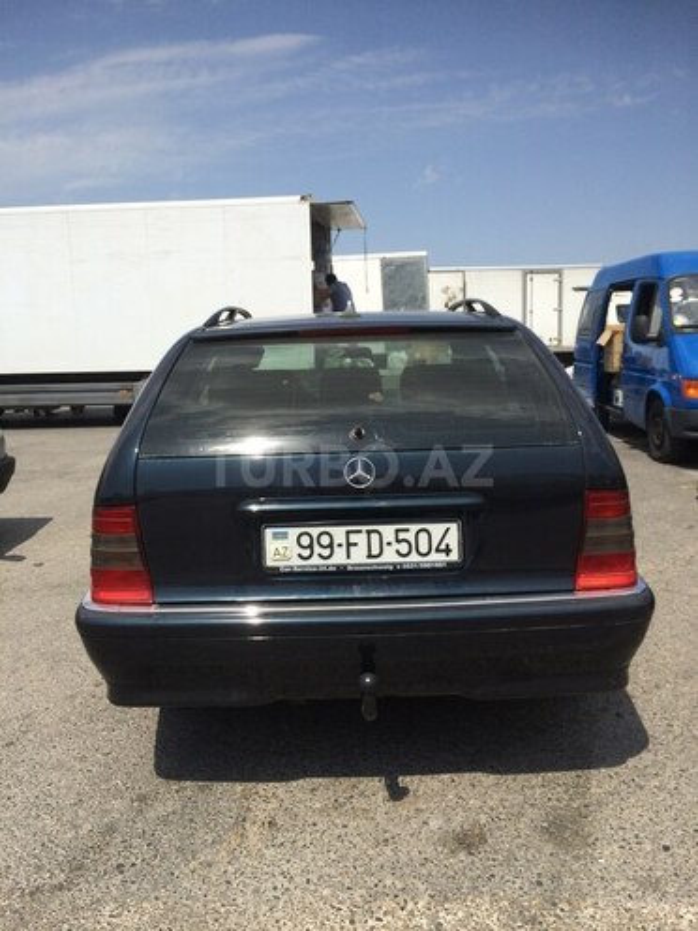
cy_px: 466
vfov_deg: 61.7
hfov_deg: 48.2
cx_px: 349
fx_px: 780
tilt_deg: -8.9
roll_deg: +1.7
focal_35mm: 29
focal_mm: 4.15
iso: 32
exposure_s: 1/3425
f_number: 2.2
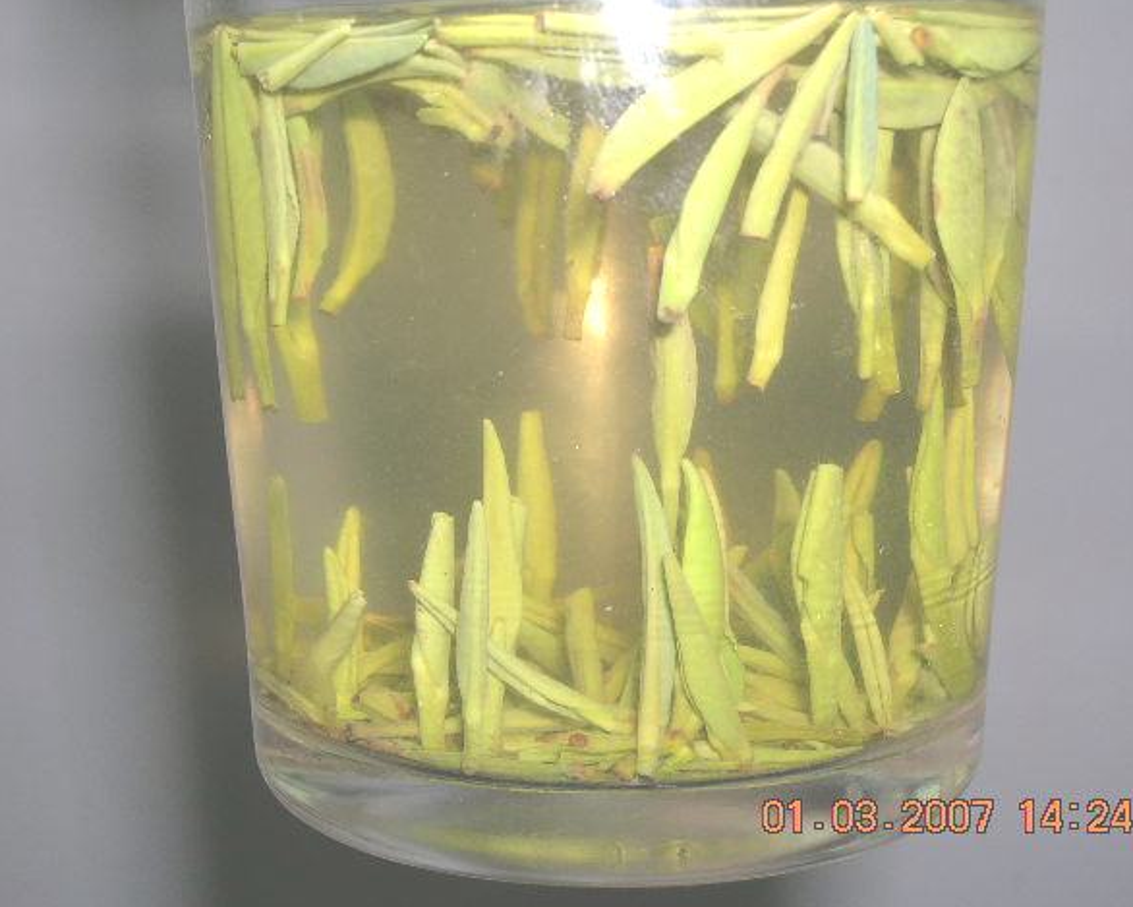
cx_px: 584
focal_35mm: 49
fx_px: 1643
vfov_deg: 30.8
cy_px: 449
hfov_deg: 38.0
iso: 50
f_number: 5.4
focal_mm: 7.7
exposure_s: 1/60.1
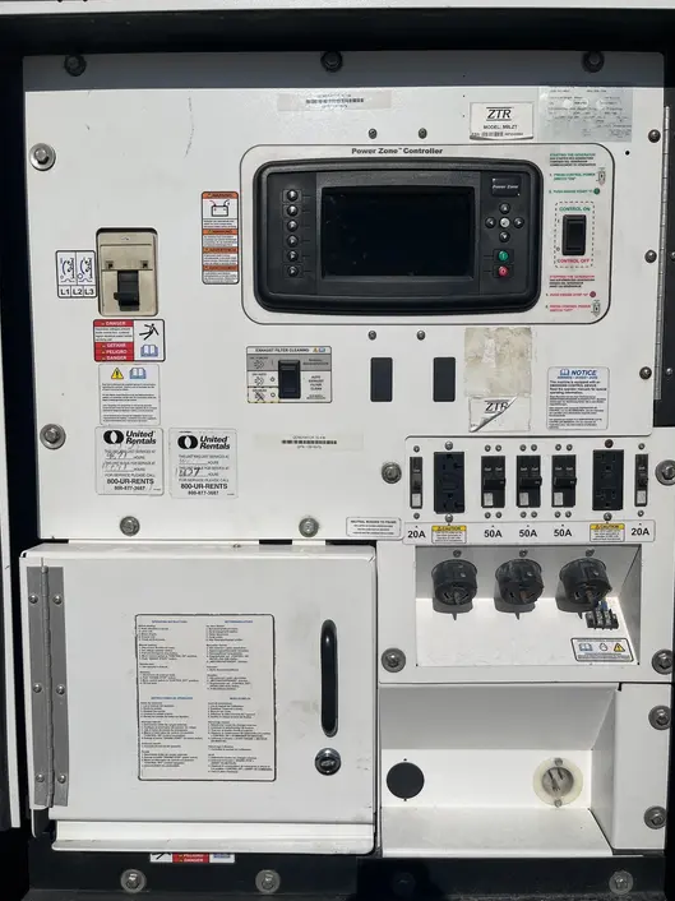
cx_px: 350
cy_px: 463
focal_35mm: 27
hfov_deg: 51.3
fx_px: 702
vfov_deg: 65.3
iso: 50
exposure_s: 1/17241
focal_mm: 5.1
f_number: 1.6
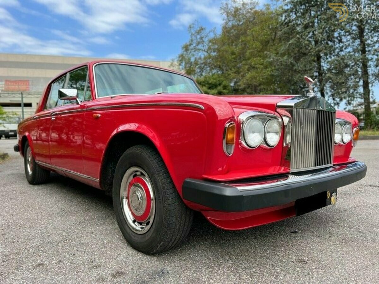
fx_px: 285
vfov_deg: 53.1
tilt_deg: -2.6
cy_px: 142
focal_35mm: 26
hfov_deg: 67.3
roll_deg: +0.8
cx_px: 190
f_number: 1.5
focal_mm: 5.7
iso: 50
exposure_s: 1/1377
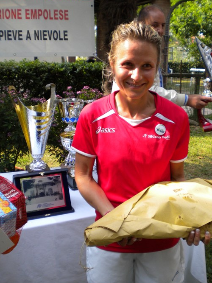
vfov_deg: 44.8
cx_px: 113
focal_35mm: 42
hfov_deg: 34.3
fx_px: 343
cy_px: 132
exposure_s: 1/416
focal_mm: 6.3
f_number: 3.1
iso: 106
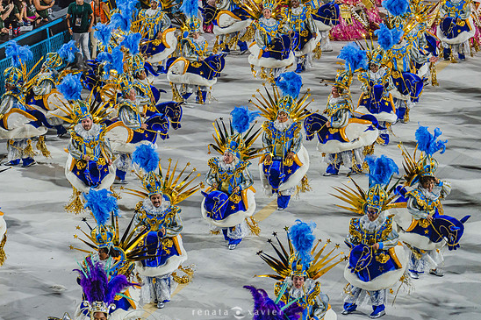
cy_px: 158
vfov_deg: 9.6
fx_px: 1910
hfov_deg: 14.4
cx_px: 236
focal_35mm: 143
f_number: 5
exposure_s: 1/320
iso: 1600
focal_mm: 135
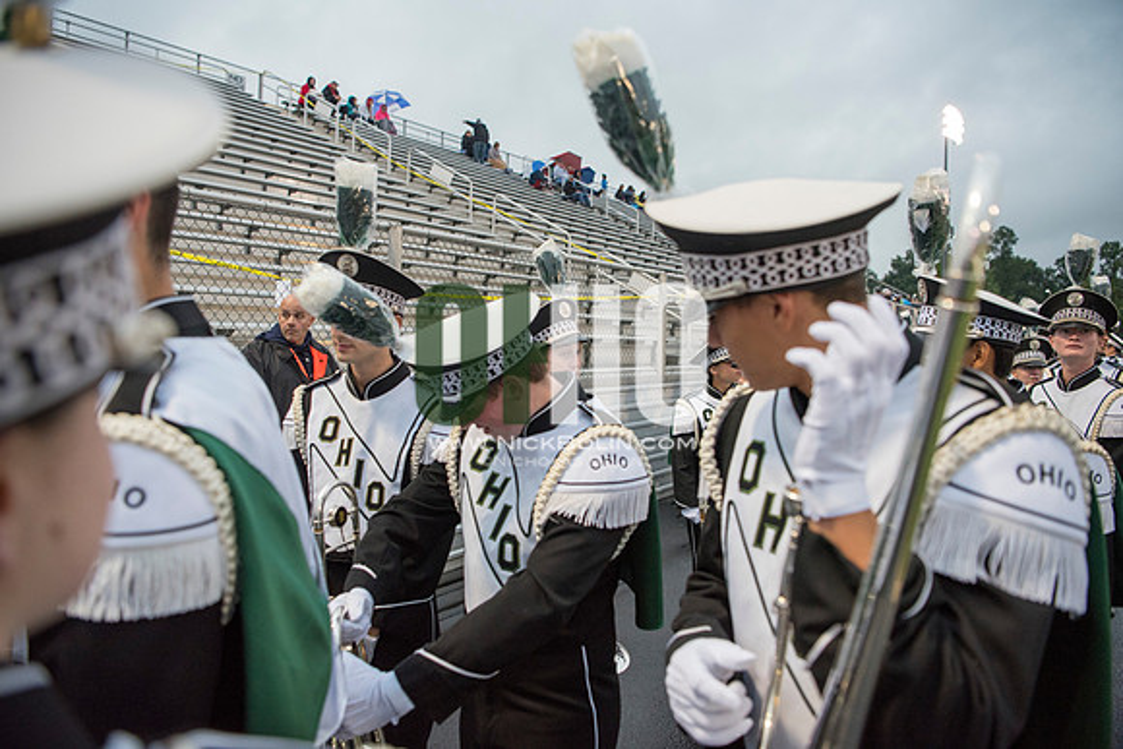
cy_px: 374
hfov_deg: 73.7
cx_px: 562
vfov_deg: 53.2
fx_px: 749
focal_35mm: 24
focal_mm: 24
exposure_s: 1/800
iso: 2000
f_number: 3.2
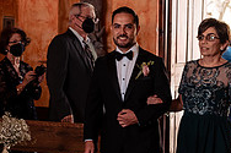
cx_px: 139
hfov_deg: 18.9
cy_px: 70
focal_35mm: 108
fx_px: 692
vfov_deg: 12.7
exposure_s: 1/100
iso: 800
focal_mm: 35
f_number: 3.5
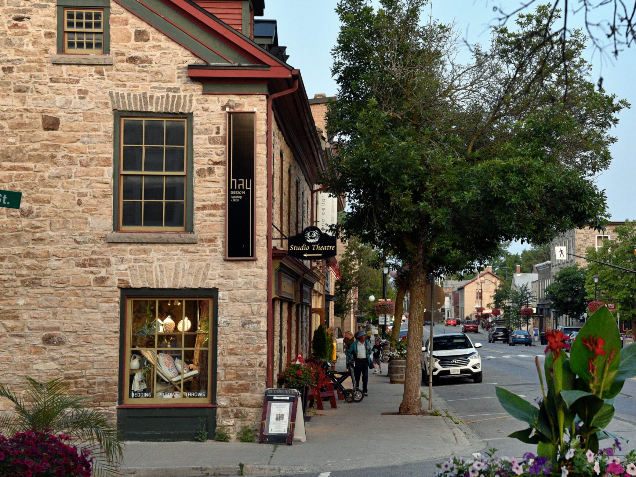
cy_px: 223
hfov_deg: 27.1
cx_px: 452
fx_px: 1305
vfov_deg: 20.7
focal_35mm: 71
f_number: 5.6
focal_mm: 50
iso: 3200
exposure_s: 1/125
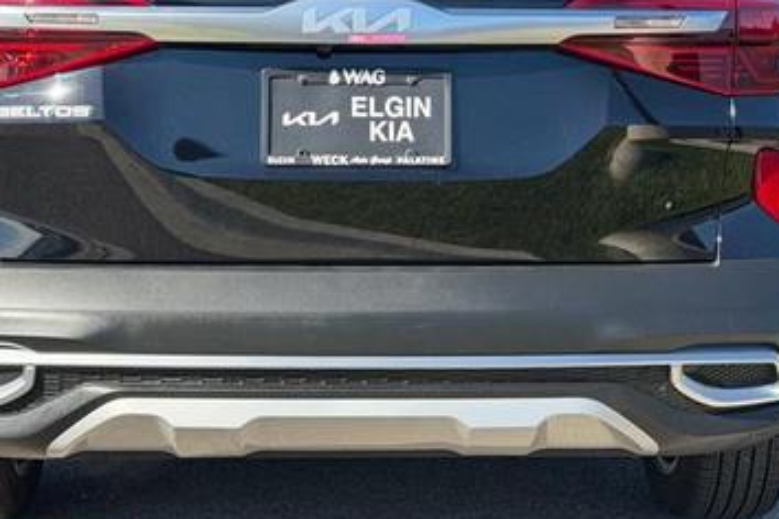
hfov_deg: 28.4
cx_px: 343
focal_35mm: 71
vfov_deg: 19.1
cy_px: 145
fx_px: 1536
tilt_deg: -7.6
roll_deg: +0.4
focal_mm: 6.76
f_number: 1.78
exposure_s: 1/1795
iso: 100
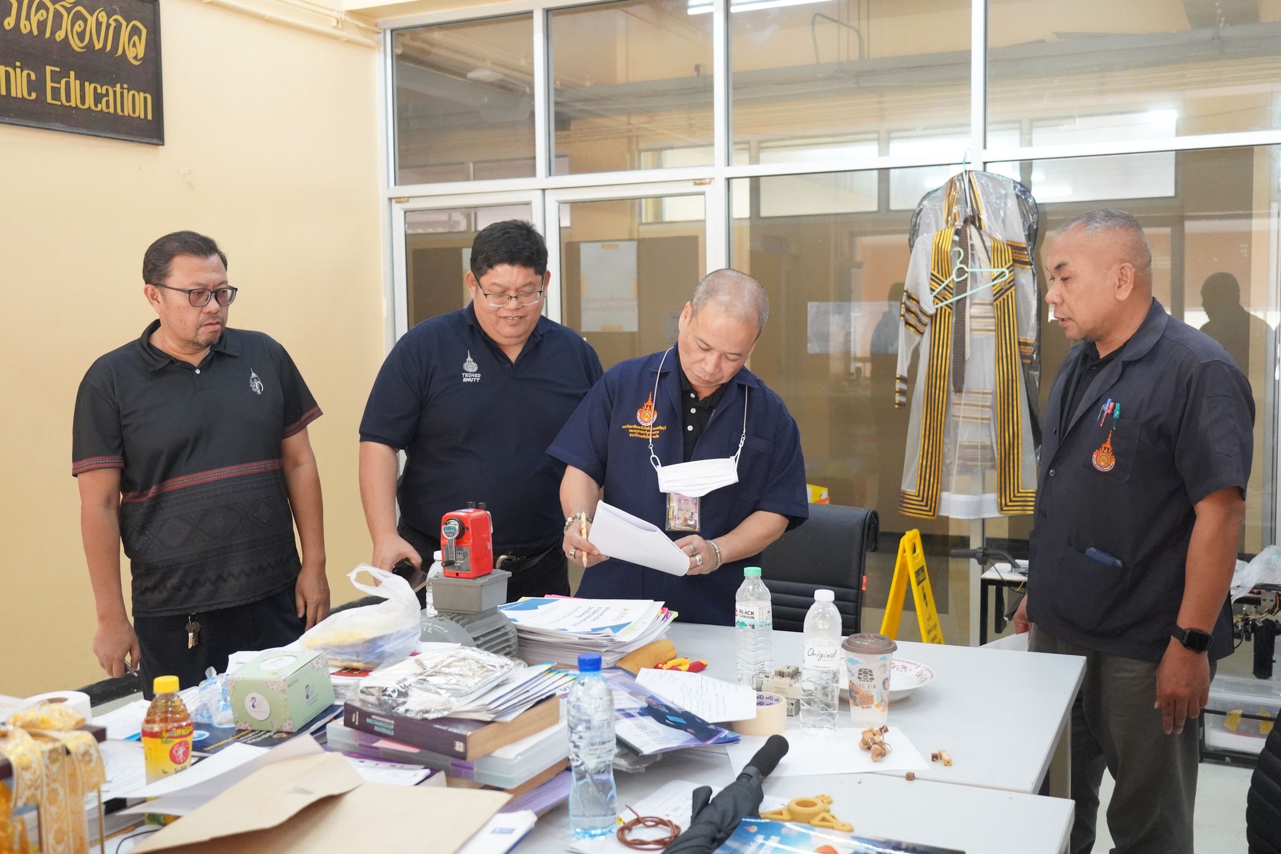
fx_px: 1316
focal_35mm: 37
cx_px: 640
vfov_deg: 35.9
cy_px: 427
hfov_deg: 51.9
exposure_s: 1/250
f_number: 5
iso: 10000
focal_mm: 37
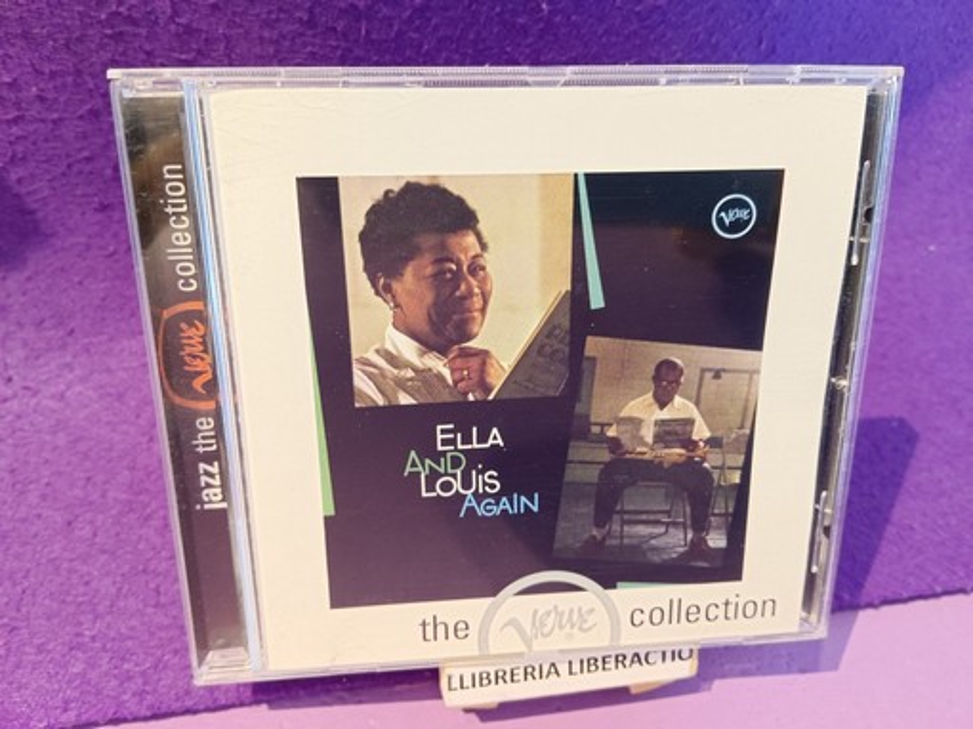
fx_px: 730
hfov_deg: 67.3
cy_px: 364
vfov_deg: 53.0
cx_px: 486
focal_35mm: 26
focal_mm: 3.96
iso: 998
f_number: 1.8
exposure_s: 1/33.3
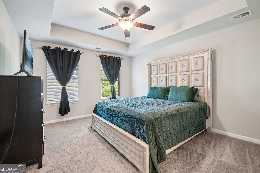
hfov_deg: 100.4
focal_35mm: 15
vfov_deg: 77.3
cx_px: 130
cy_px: 86
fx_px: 108
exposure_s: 1/15
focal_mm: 15
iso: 320
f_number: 8
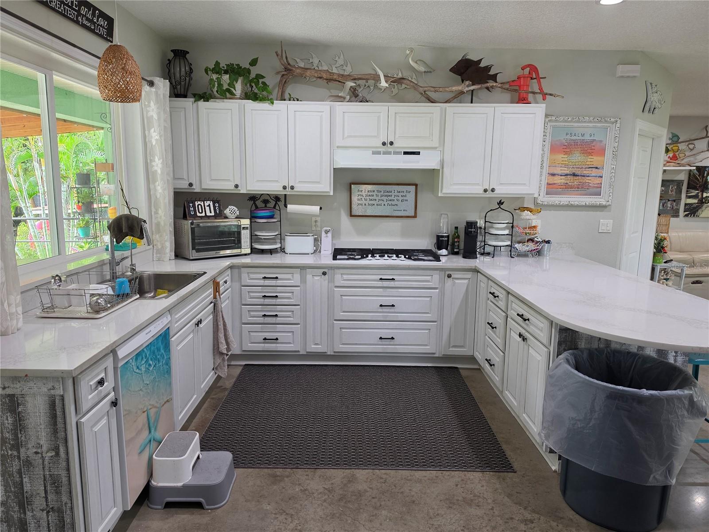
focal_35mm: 23
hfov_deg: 73.9
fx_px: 471
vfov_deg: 58.9
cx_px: 354
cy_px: 266
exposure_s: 1/120
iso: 125
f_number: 1.4
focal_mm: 6.5
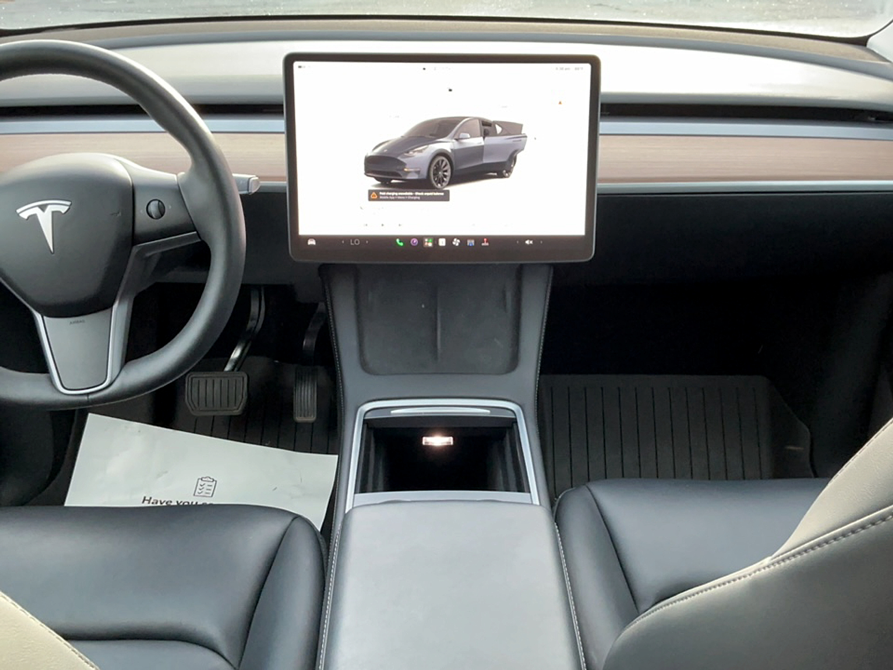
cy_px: 335
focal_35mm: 30
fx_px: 774
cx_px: 446
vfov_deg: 46.8
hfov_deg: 60.0
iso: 64
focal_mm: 3
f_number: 1.8
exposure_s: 1/60
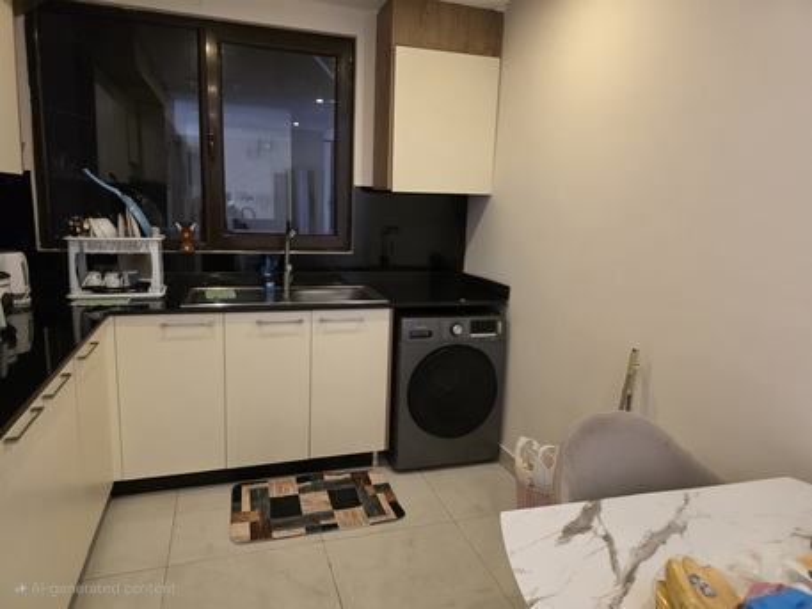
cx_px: 406
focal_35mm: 23
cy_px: 304
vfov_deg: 58.9
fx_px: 540
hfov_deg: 73.9
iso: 1000
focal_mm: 6.3
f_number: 1.7
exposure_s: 1/101
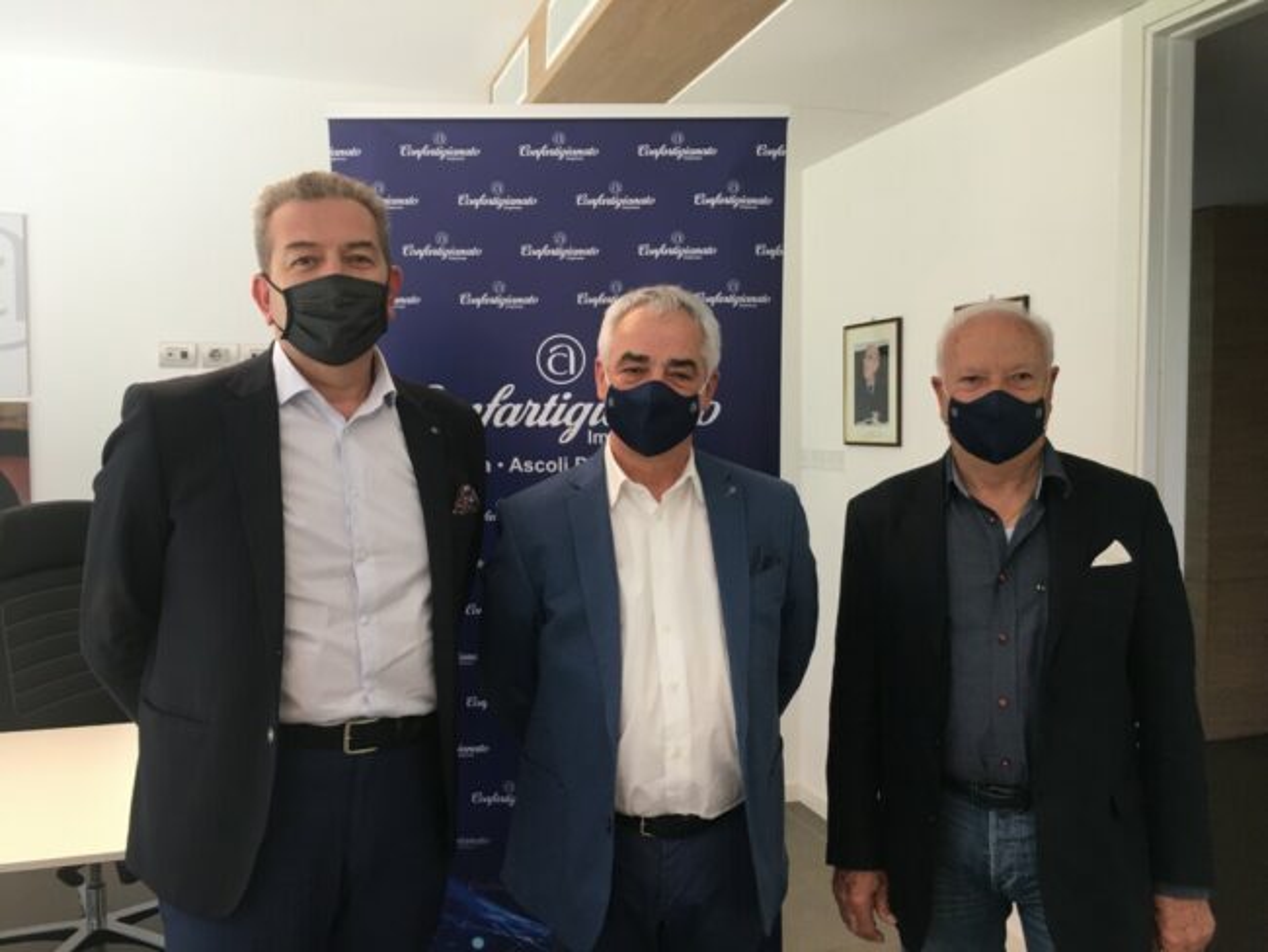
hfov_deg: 61.6
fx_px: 1063
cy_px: 476
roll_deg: -0.1
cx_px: 634
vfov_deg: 48.3
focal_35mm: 29
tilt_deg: -3.8
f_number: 2.2
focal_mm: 4.15
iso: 64
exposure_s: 1/33
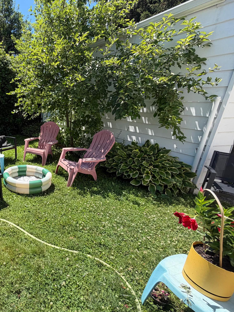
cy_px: 156
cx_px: 23
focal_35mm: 19
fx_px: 171
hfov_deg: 58.6
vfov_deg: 84.7
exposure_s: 1/502
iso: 40
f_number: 2.2
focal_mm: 2.22
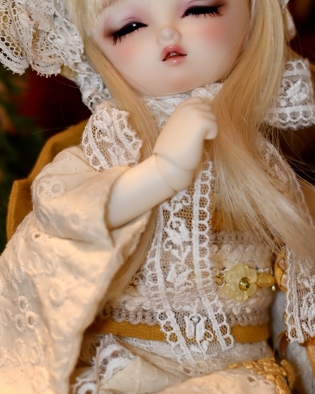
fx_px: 1445
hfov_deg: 12.4
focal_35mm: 124
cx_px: 101
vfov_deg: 15.4
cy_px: 84
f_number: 2.2
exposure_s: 1/125
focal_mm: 40
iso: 100
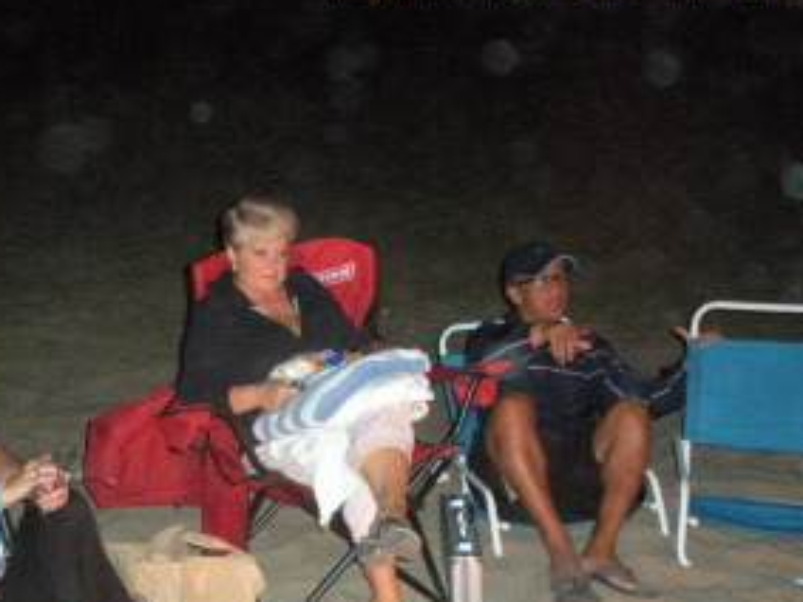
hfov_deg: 33.0
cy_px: 449
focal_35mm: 58
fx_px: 1345
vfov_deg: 24.9
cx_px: 289
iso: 738
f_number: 3.5
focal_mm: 6.3
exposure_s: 1/60
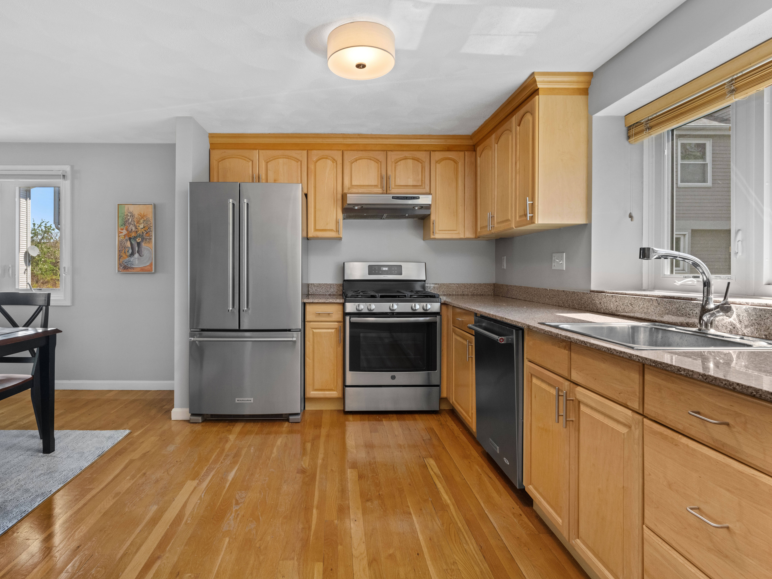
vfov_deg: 68.9
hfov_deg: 84.6
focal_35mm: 19
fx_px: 421
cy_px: 280
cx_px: 339
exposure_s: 1/8
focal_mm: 16.8
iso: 1250
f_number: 11
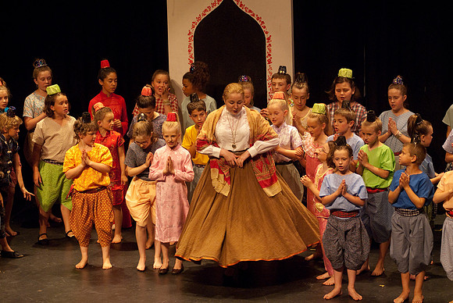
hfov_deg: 13.7
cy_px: 152
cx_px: 226
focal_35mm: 150
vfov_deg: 9.2
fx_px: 1889
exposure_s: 1/160
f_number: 2.8
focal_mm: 100
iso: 1000
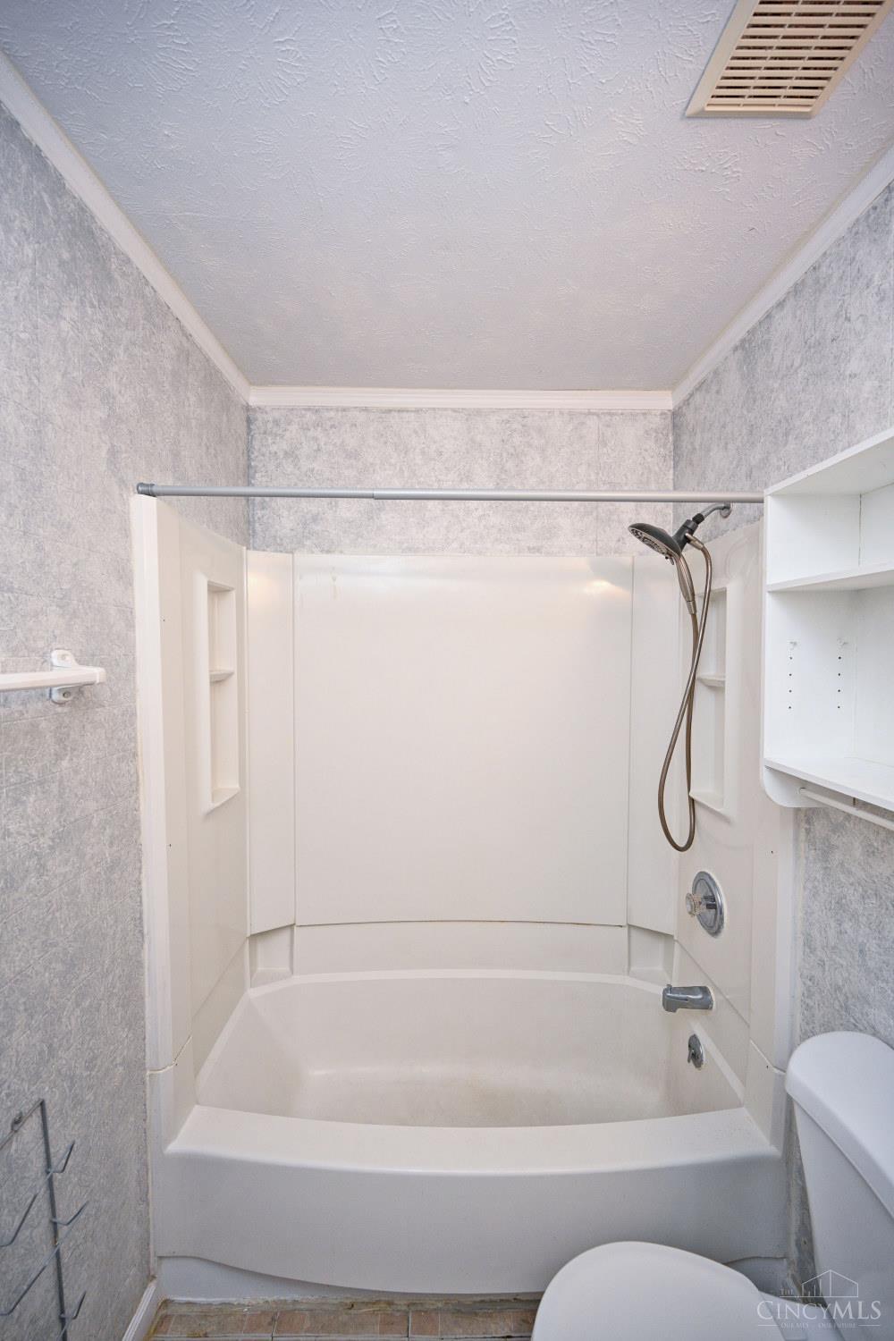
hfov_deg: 81.2
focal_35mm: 14
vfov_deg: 104.3
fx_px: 521
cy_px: 670
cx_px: 447
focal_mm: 14
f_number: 4
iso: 900
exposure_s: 1/60
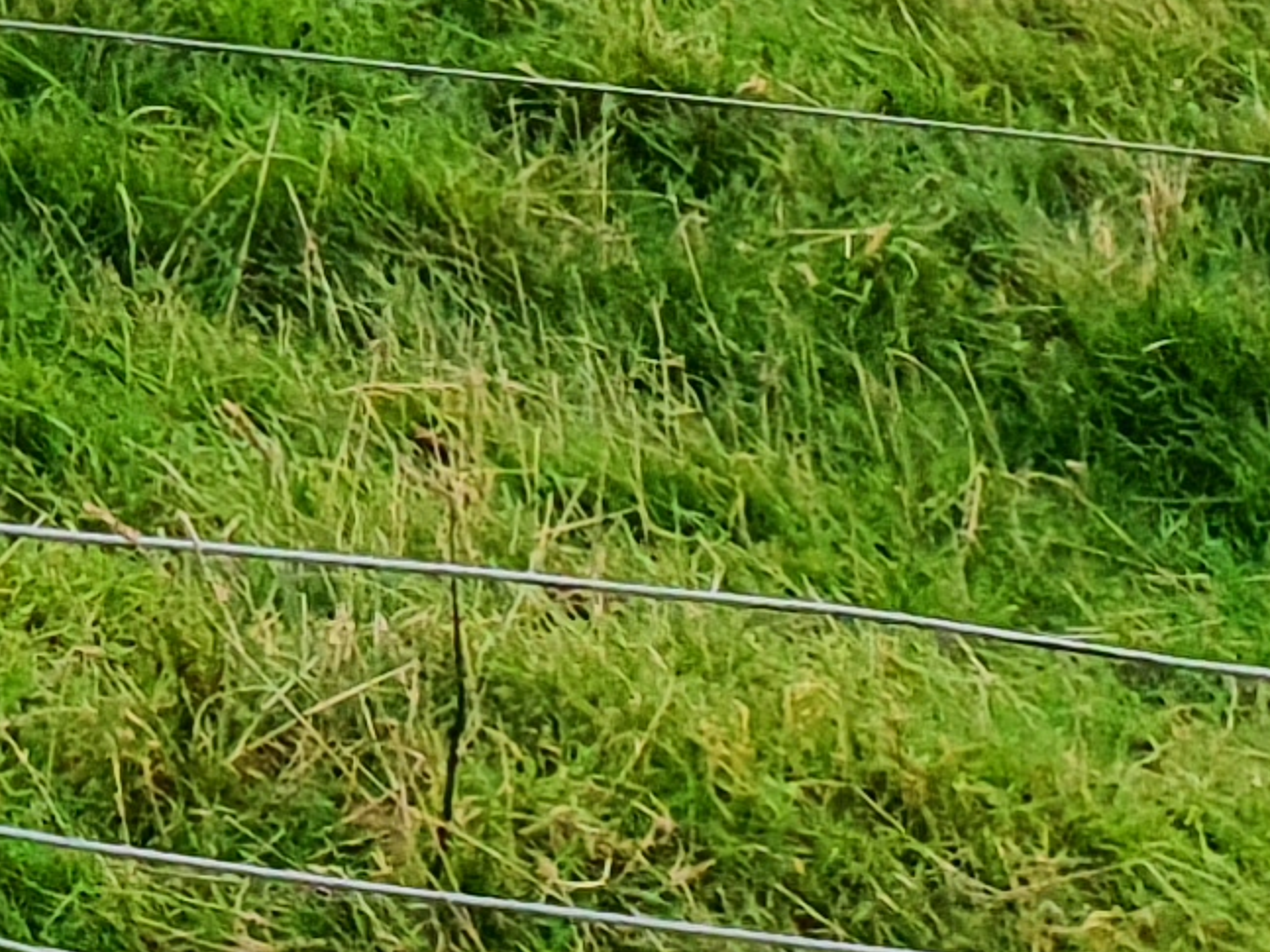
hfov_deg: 9.4
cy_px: -1484
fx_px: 5942
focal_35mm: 162
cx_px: -2626
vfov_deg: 8.3
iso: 50
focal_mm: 4.32
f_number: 2.4
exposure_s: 1/640
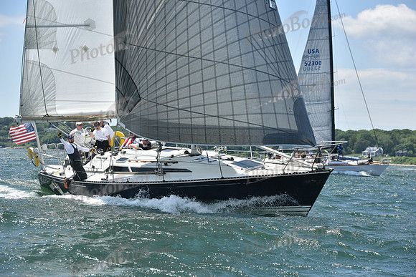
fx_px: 1294
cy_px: 138
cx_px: 208
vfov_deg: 12.2
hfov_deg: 18.3
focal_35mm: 112
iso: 250
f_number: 6.3
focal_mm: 112
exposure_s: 1/1250
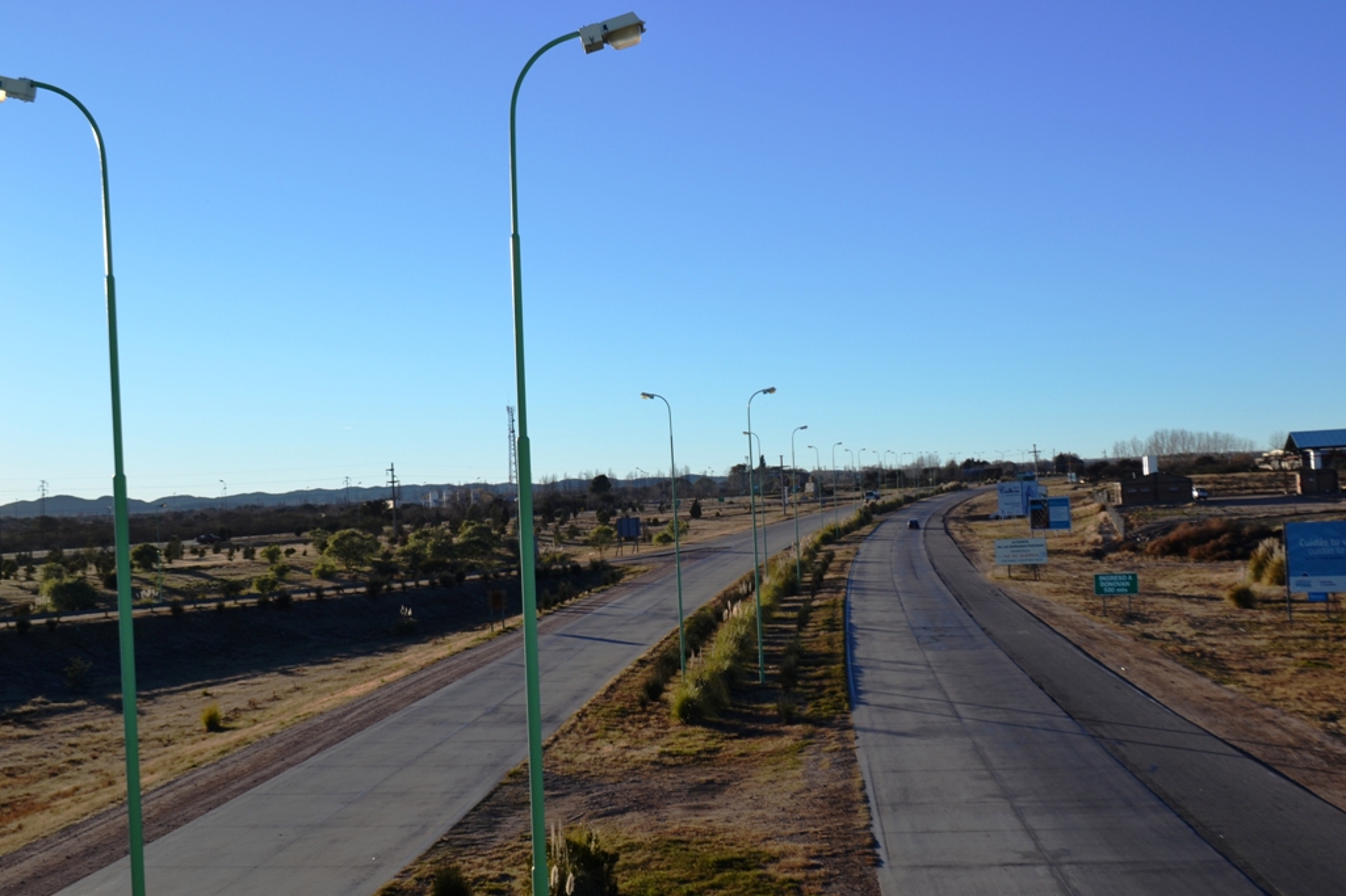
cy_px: 448
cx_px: 673
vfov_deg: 31.9
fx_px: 1570
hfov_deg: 46.4
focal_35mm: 42
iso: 100
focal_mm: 28
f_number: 7.1
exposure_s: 1/200
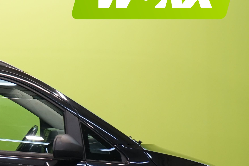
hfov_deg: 8.9
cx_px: -88
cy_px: 164
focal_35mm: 226
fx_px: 1563
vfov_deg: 6.1
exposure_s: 1/40
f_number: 5.6
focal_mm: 66
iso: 500
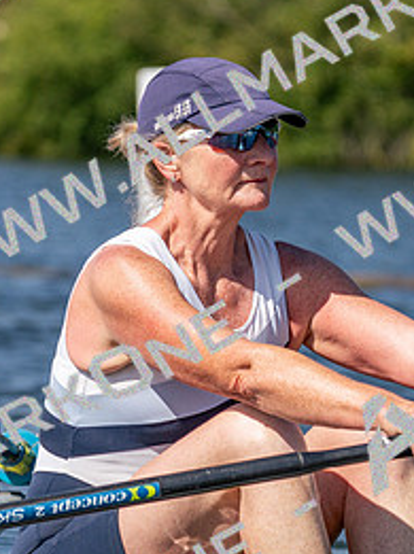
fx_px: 6842
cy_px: 294
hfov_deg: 3.5
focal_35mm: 428
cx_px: 180
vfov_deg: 4.6
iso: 200
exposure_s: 1/2000
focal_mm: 200
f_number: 5.6
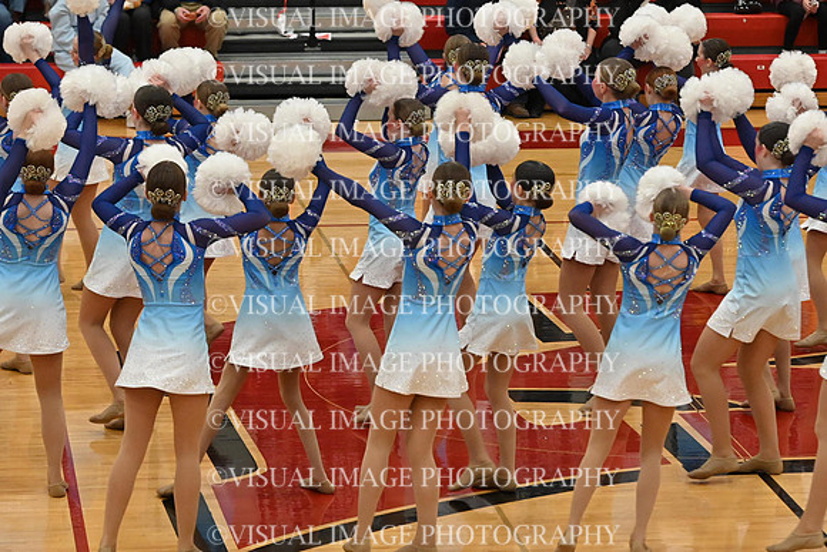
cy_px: 276
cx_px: 414
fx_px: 3515
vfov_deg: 9.0
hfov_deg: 13.4
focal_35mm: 153
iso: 6400
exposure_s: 1/400
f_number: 4
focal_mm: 102
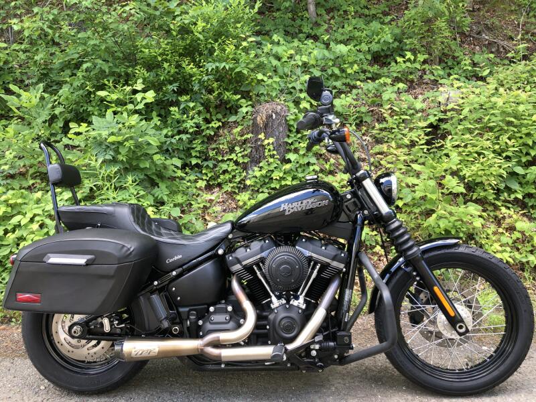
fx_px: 434
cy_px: 201
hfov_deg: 63.4
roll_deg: +3.4
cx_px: 268
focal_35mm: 28
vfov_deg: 49.7
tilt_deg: -4.0
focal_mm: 4
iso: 40
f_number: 1.8
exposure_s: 1/120
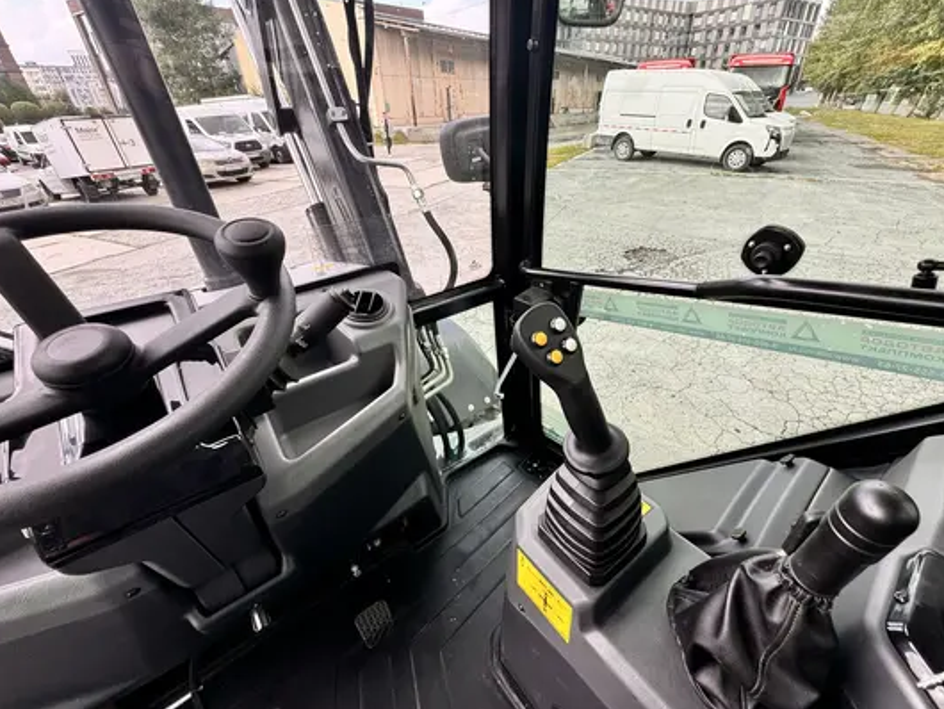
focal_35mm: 15
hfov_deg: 98.1
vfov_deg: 81.8
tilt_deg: -29.8
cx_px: 497
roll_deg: +1.6
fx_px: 409
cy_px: 340
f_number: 2.2
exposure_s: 1/110
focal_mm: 2.22
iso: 40
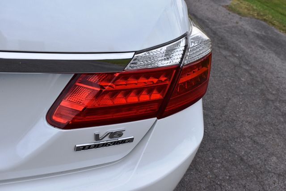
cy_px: 96
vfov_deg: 34.2
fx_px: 310
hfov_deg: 49.5
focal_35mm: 39
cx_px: 143
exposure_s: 1/250
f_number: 8
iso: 160
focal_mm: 26
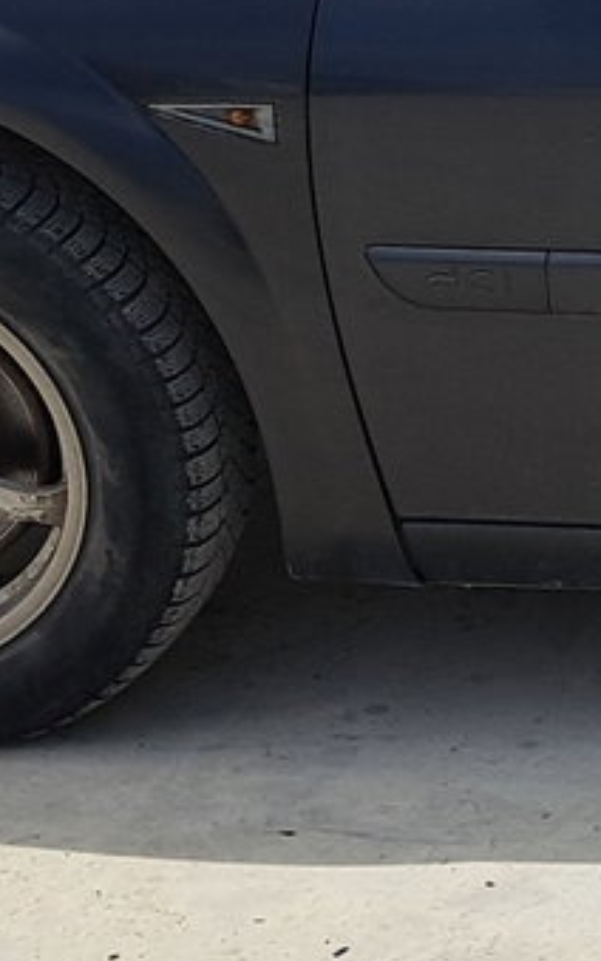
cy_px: 210
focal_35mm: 120
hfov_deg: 9.8
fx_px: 3143
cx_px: 1378
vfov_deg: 17.3
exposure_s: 1/1183
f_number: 1.8
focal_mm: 5.23
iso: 50
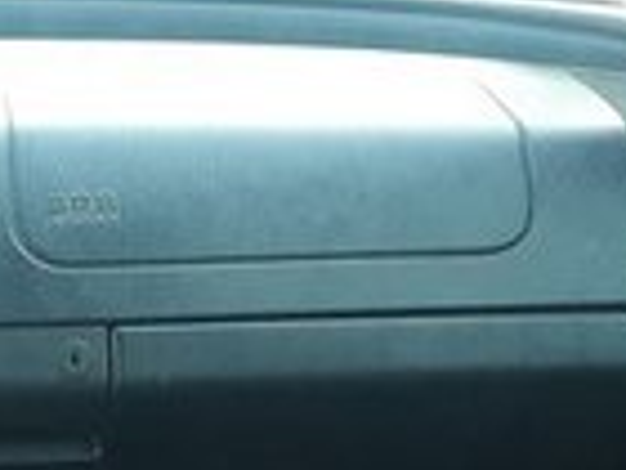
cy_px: 548
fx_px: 2297
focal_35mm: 127
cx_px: -478
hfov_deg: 13.9
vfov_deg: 11.5
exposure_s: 1/33
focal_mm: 3.6
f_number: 1.9
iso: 100
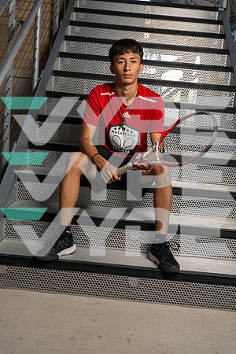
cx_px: 118
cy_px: 177
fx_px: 472
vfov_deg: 41.1
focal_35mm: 48
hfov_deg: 28.1
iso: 250
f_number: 8
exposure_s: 1/250
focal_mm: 48
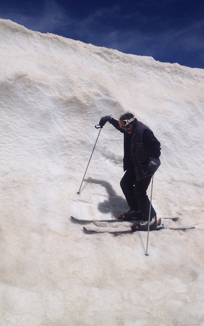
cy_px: 164
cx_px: 116
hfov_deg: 33.5
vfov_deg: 51.5
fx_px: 338
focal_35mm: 38
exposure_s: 1/9259
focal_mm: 4.28
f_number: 2.4
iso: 50
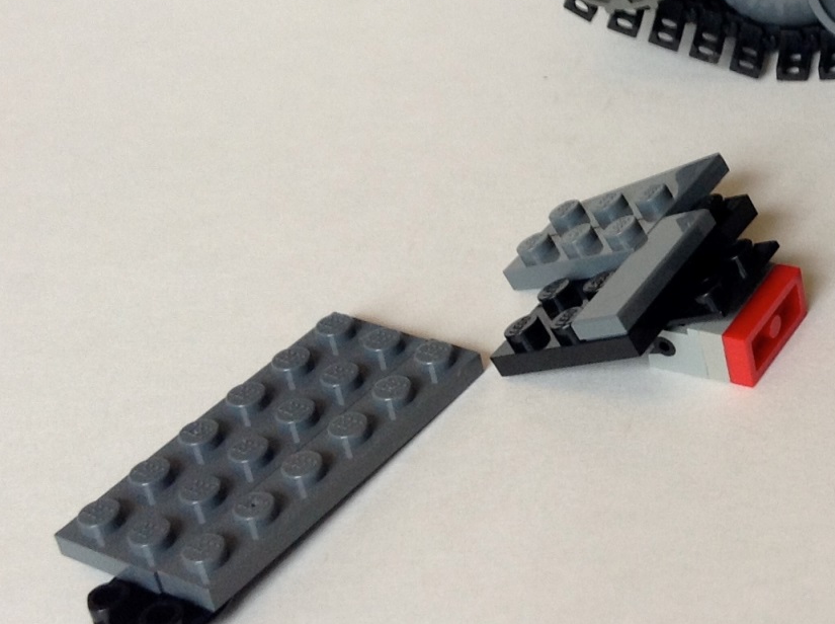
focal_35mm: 88
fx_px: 2119
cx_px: 977
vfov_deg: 16.7
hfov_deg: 20.9
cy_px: 283
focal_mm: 4.28
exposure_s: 1/24
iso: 64
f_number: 2.4
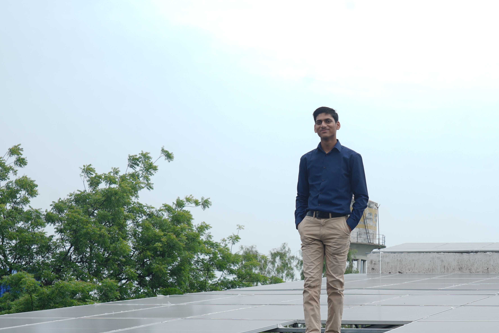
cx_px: 346
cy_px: 205
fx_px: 1081
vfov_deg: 17.5
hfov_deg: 25.8
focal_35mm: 78
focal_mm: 46
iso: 64
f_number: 7.1
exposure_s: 1/160
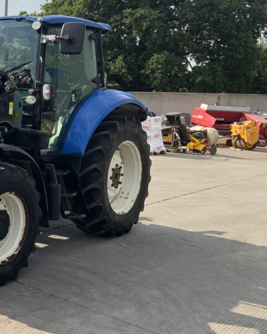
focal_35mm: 54
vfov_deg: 34.6
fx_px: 534
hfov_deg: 25.6
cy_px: 127
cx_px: -40
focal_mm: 3
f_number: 1.8
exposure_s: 1/1675
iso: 16
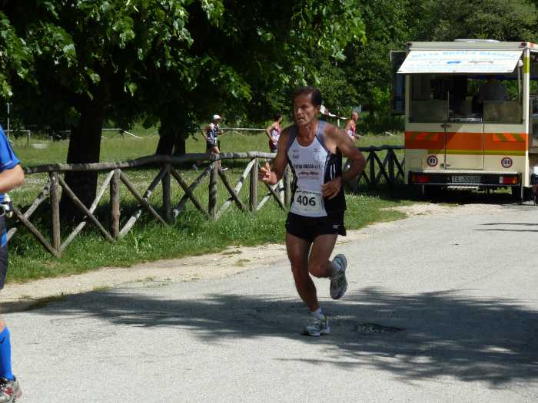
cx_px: 269
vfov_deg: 10.8
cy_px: 202
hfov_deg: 14.4
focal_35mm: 137
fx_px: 2129
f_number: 4.5
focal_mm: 22.5
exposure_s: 1/400
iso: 80
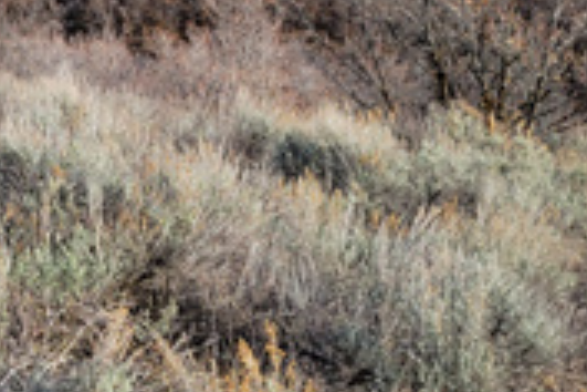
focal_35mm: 98
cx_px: -365
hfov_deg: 17.9
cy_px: -63
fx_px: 1598
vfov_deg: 13.6
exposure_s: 1/976
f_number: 1.8
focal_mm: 5.4
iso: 40
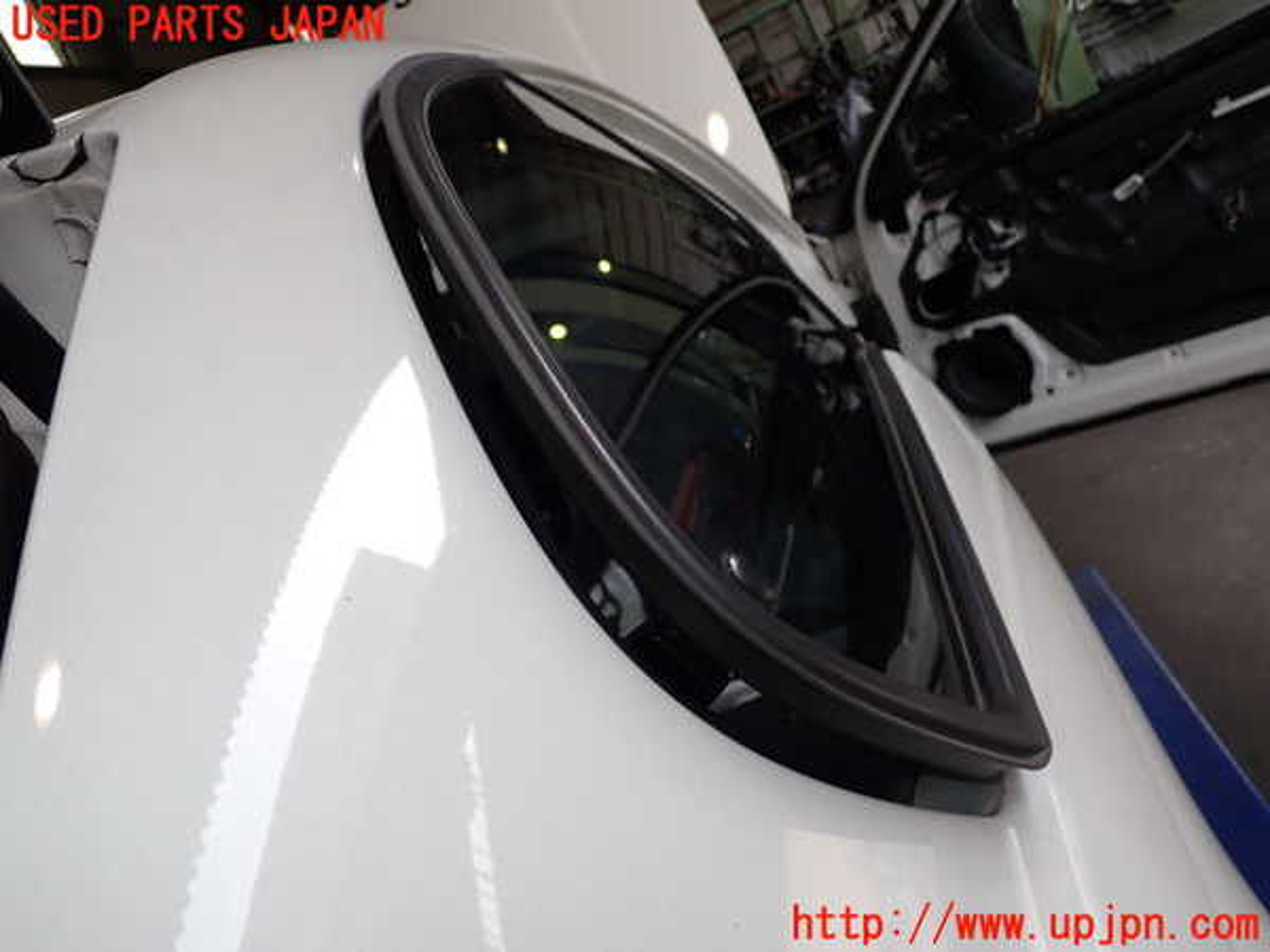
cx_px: 635
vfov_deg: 46.8
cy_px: 476
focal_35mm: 30
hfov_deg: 60.0
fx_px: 1101
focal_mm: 5.4
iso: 100
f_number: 6.3
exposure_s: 1/30
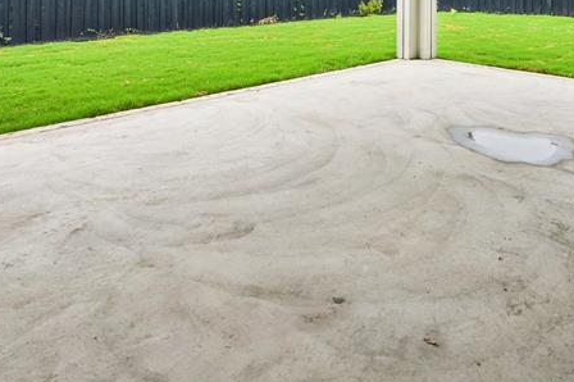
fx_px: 510
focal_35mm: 32
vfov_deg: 36.5
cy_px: -8
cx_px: 352
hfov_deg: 58.1
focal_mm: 14
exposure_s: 1/320
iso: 400
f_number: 8
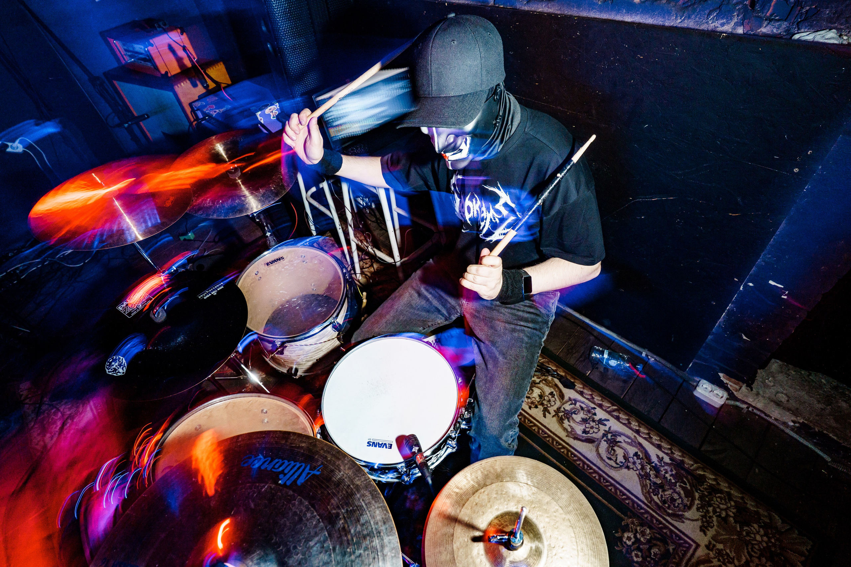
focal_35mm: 17
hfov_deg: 93.3
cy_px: 284
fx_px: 402
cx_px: 426
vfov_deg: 70.4
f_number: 5.6
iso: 500
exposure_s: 1/15
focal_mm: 17
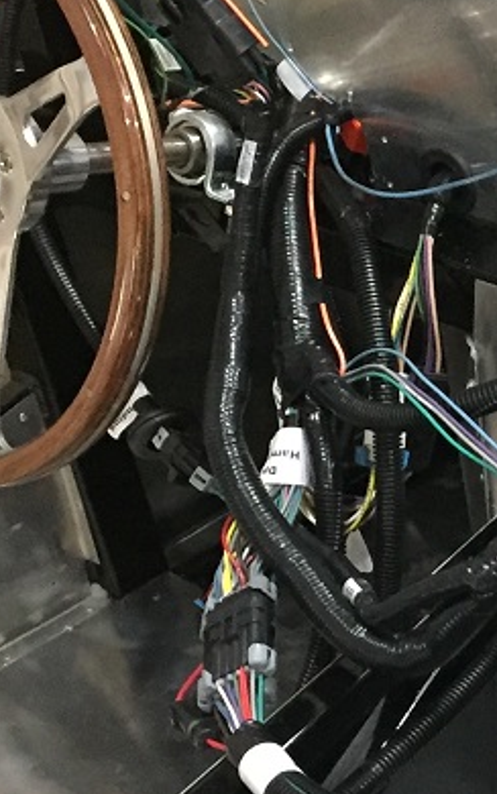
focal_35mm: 103
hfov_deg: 11.8
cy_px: 421
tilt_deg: -32.3
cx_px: 882
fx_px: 2231
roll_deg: +3.5
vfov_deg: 20.2
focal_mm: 4.15
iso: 250
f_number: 2.2
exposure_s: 1/15
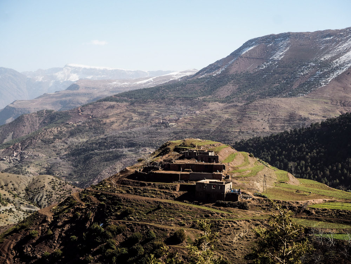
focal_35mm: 74
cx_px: 176
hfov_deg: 26.3
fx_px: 750
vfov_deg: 19.9
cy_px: 132
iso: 200
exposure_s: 1/250
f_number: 10
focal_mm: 37
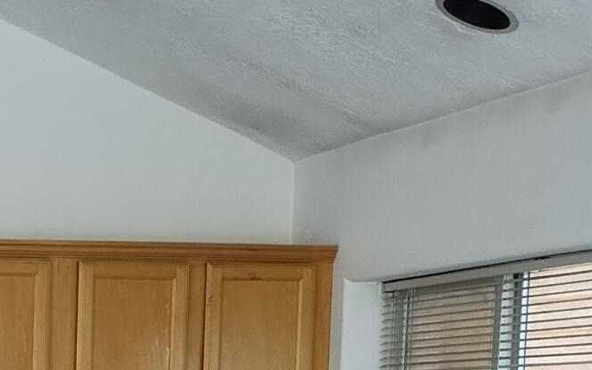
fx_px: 1936
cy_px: 590
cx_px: -248
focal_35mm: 120
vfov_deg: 10.5
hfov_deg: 16.2
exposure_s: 1/60
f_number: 1.7
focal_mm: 4.71
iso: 131
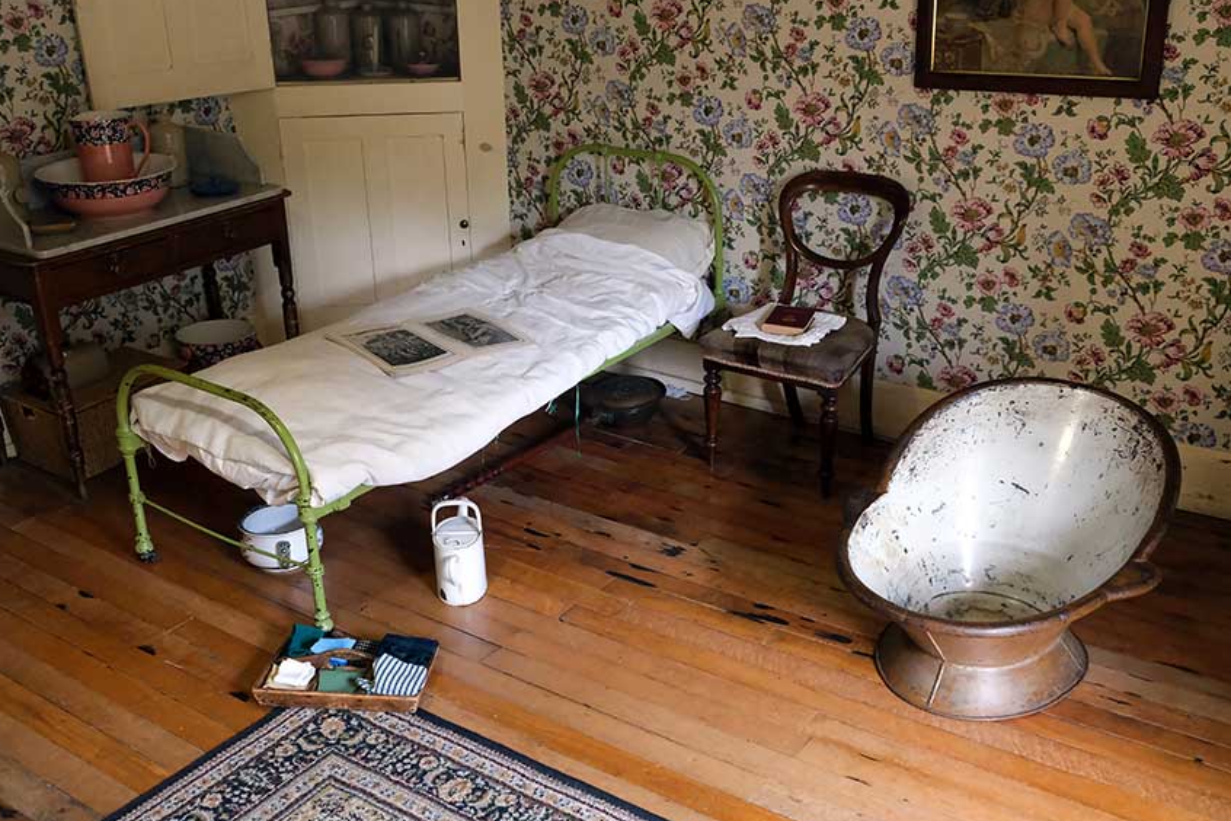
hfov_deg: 53.1
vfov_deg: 36.9
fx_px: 1231
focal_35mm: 36
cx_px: 610
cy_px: 415
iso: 5000
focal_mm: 23.3
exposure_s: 1/125
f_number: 4.5
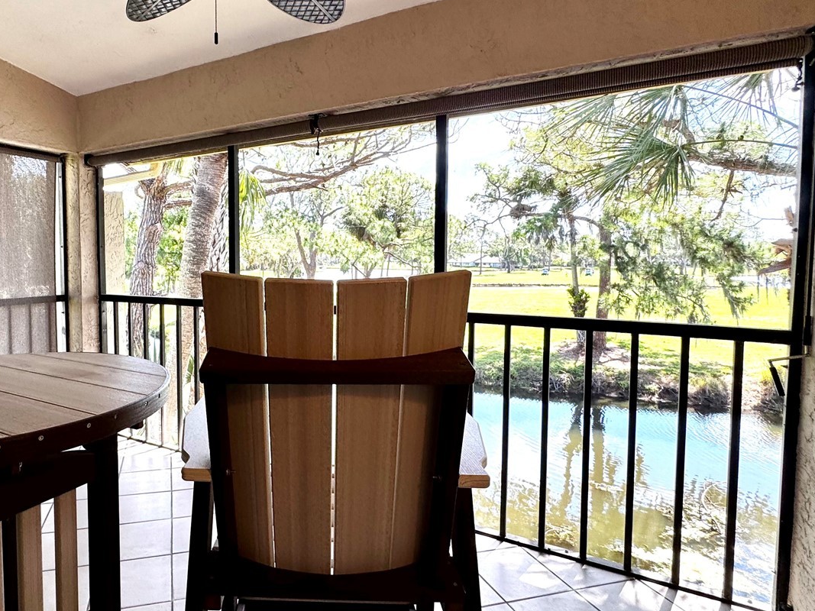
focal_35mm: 21
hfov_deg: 77.0
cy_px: 287
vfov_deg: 63.4
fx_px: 494
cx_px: 286
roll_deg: -0.3
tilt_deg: -3.7
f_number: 2.2
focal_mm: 2.22
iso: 40
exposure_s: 1/141
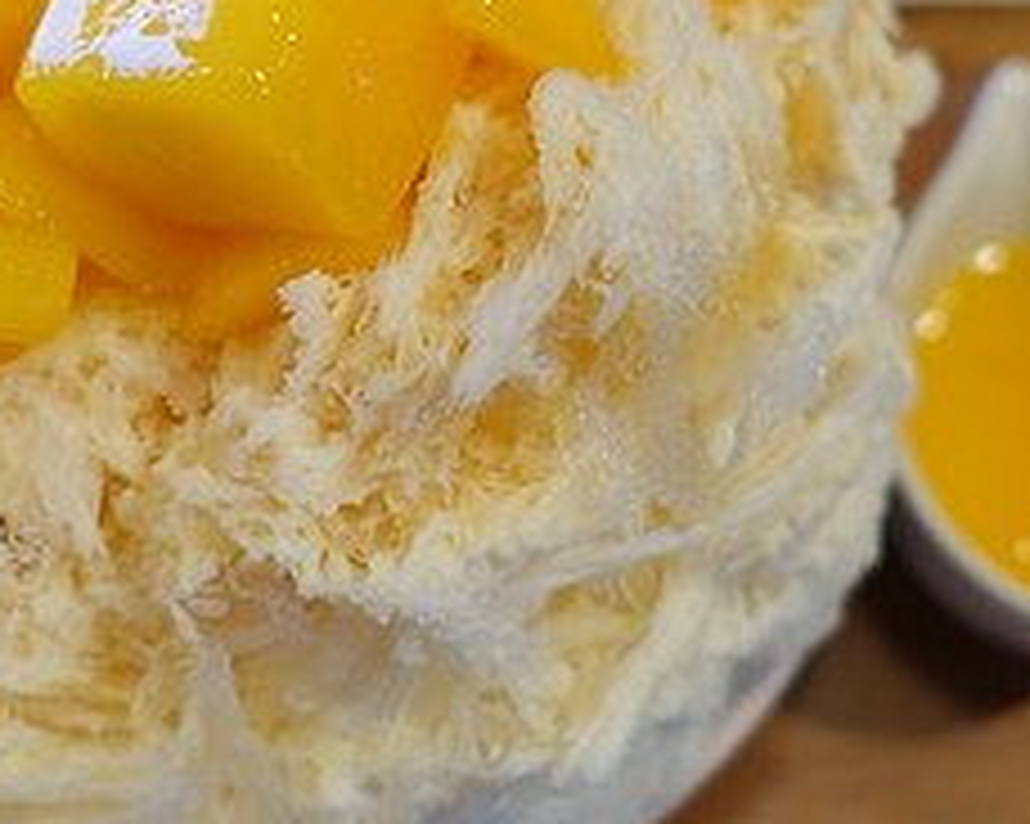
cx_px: 504
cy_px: 248
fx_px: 1798
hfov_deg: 32.0
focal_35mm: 59
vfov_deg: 25.6
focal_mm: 8.8
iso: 125
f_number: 2.2
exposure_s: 1/30
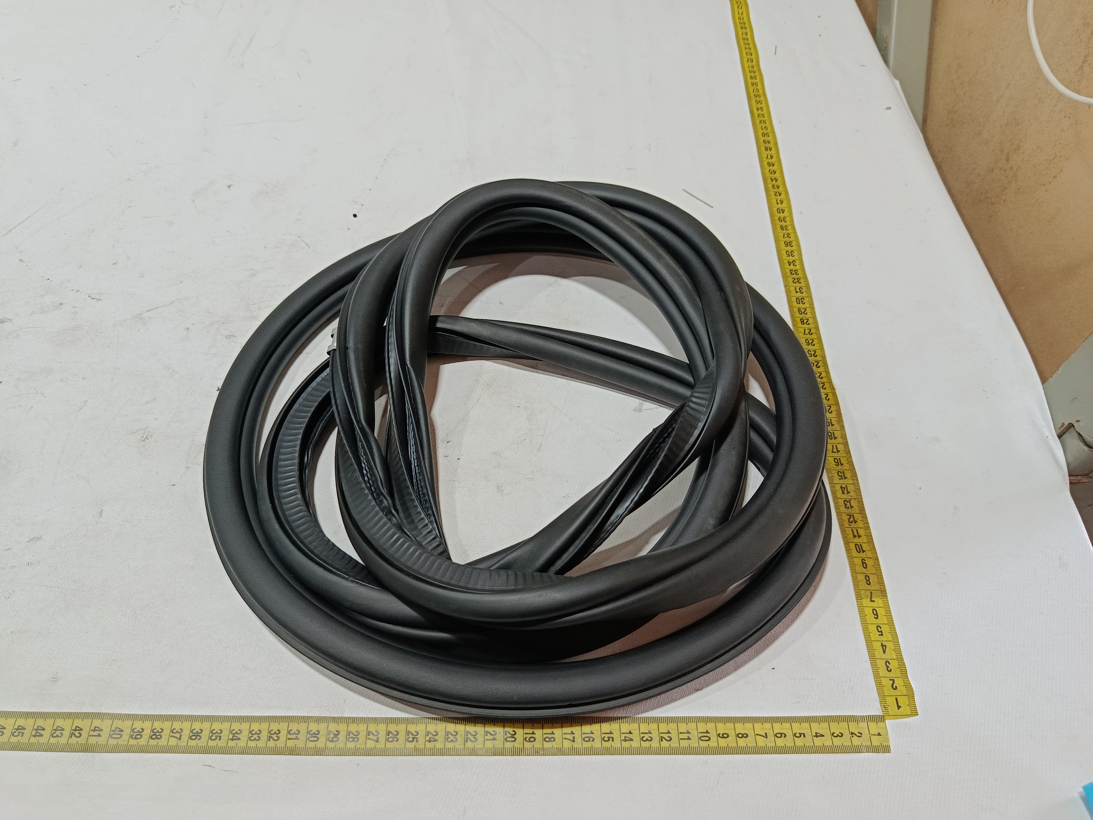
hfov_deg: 71.6
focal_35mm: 24
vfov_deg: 56.8
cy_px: 410
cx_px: 546
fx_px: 758
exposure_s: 1/120
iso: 150
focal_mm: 5.24
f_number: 1.7
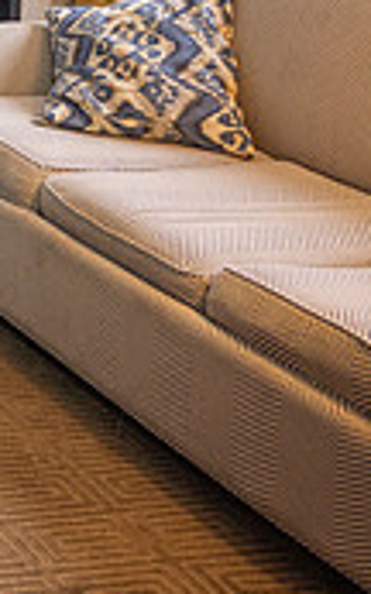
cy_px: 43
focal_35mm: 92
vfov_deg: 22.0
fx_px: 1490
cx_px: -611
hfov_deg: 11.1
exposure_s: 1/80
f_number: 2.8
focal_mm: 26.9
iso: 800
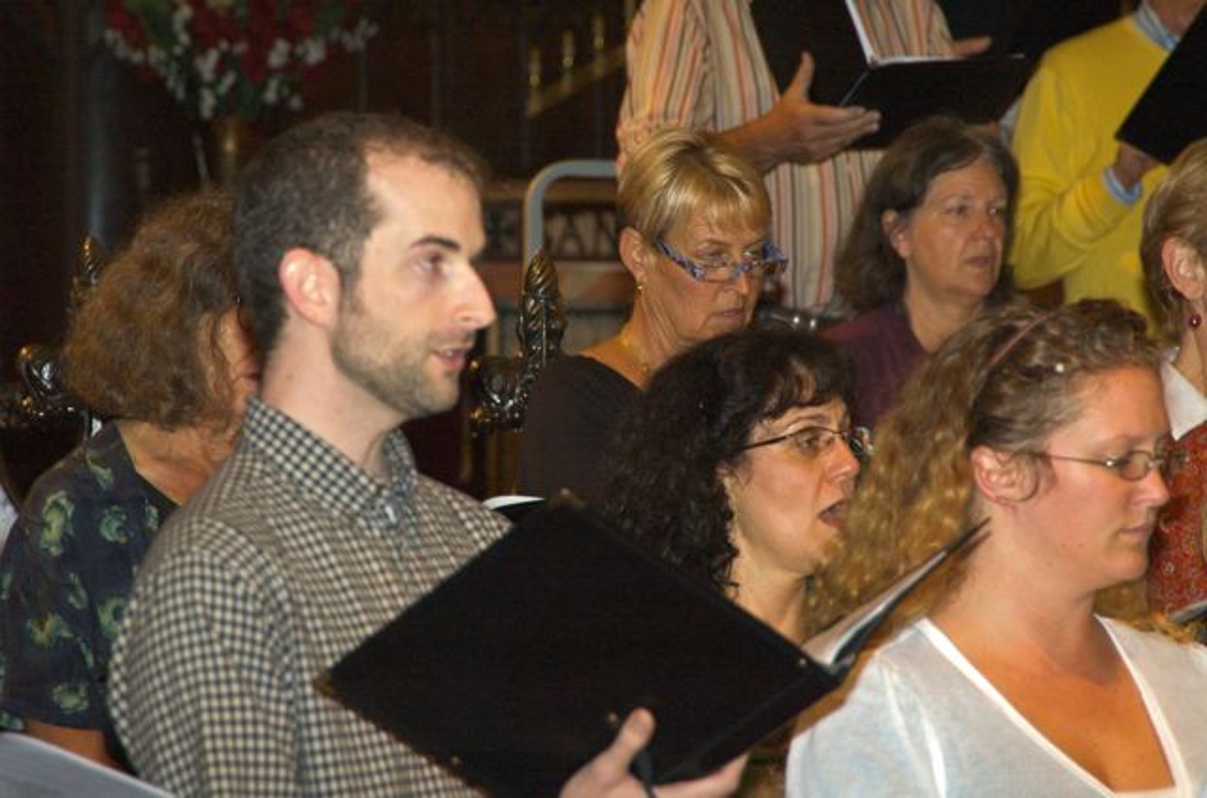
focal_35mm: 180
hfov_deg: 11.5
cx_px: 604
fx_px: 6019
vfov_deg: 7.6
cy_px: 399
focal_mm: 120
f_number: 5.6
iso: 800
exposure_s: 1/60
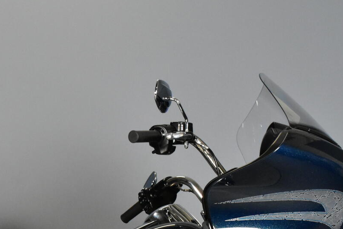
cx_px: 63
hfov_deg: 19.2
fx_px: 1000
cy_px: 250
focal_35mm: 105
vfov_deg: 12.8
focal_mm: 28
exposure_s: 1/125
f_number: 7.1
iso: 3200
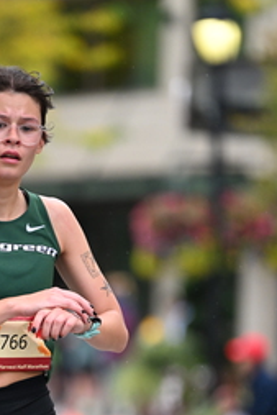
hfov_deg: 3.2
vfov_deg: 4.7
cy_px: 369
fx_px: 5013
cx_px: 7
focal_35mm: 435
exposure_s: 1/2000
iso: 1250
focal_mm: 200
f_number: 2.8
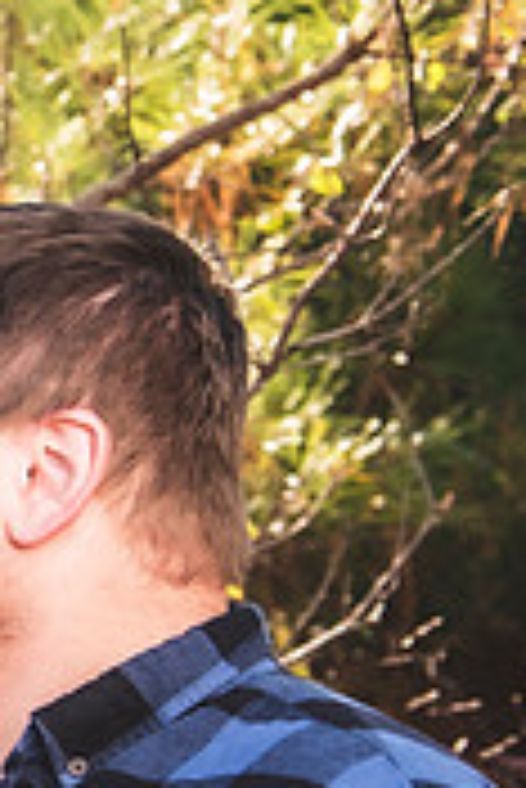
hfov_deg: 9.6
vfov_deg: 16.2
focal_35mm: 126
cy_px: 561
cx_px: -746
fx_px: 2756
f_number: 4
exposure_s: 1/250
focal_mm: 38
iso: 100
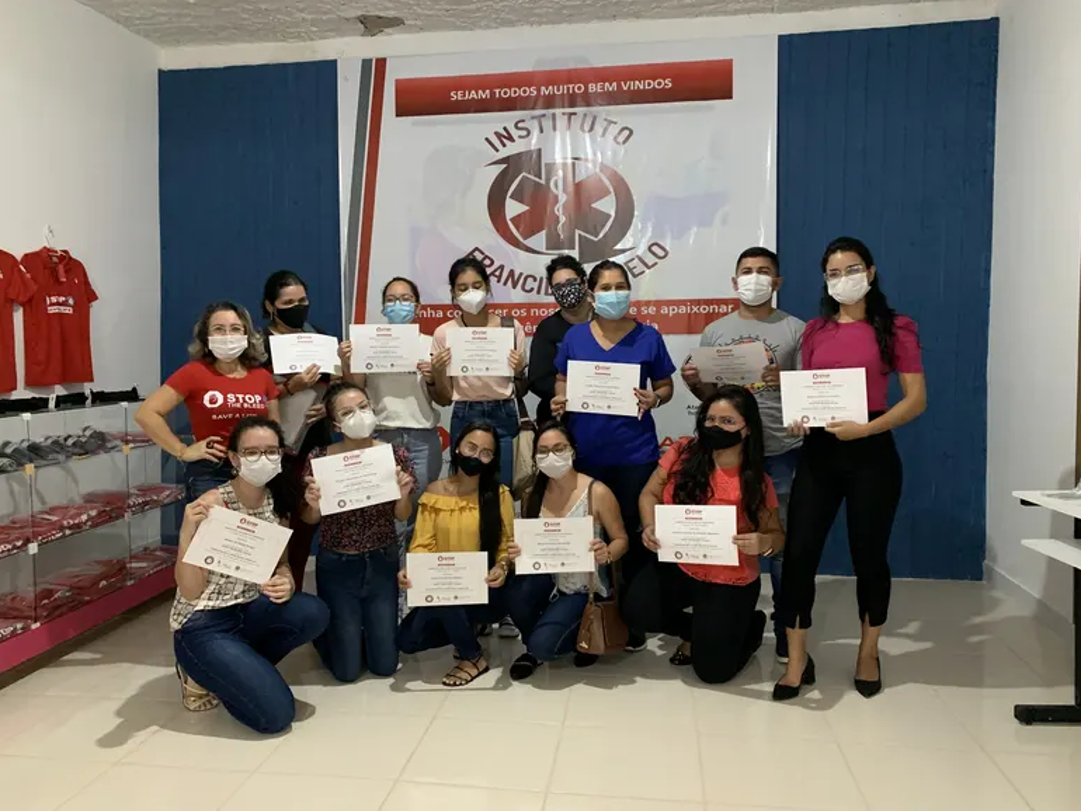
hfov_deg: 65.3
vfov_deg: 51.4
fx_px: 843
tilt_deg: -2.8
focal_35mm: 27
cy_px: 393
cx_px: 538
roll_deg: +0.5
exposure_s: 1/40
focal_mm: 4.25
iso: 400
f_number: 1.8
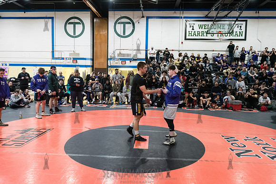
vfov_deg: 48.0
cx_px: 138
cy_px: 92
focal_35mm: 27
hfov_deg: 67.4
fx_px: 207
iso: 8000
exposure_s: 1/320
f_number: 3.2
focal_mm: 27
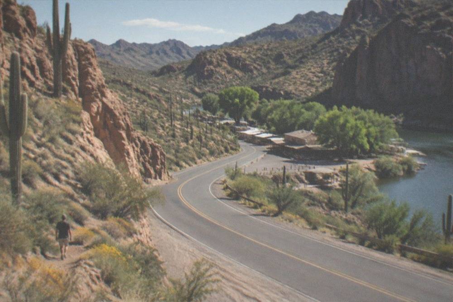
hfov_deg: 41.1
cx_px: 226
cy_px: 151
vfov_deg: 28.1
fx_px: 604
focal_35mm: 48
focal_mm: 48
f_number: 6.3
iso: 500
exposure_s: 1/800
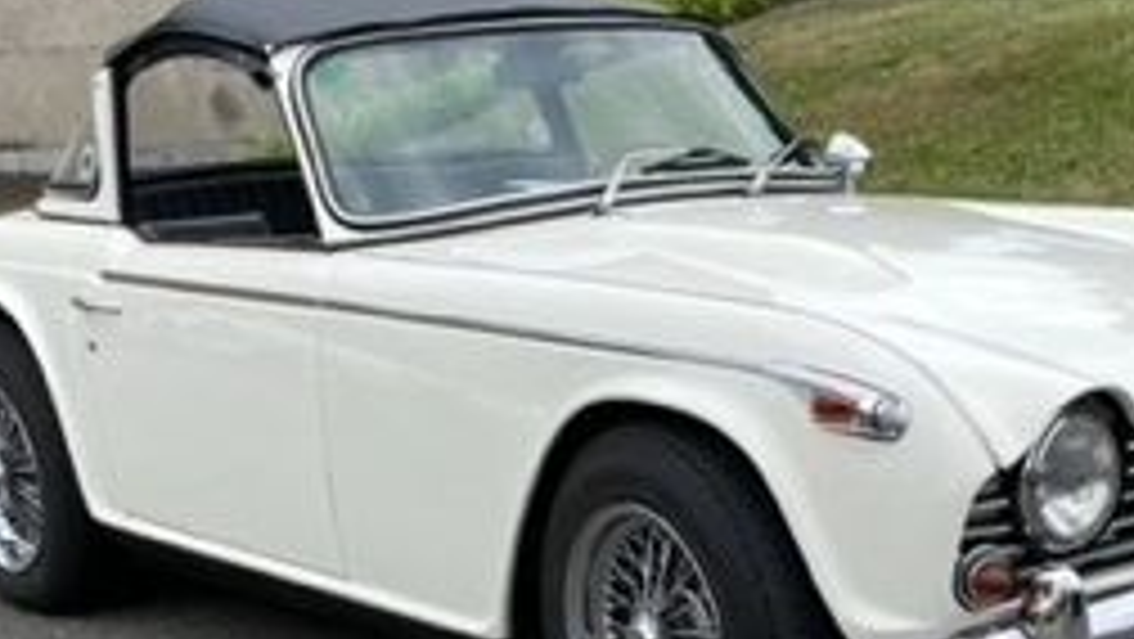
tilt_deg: -19.8
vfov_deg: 15.9
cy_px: 832
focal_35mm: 72
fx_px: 2166
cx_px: 878
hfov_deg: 28.8
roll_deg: +4.0
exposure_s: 1/759
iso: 32
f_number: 1.6
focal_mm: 4.2
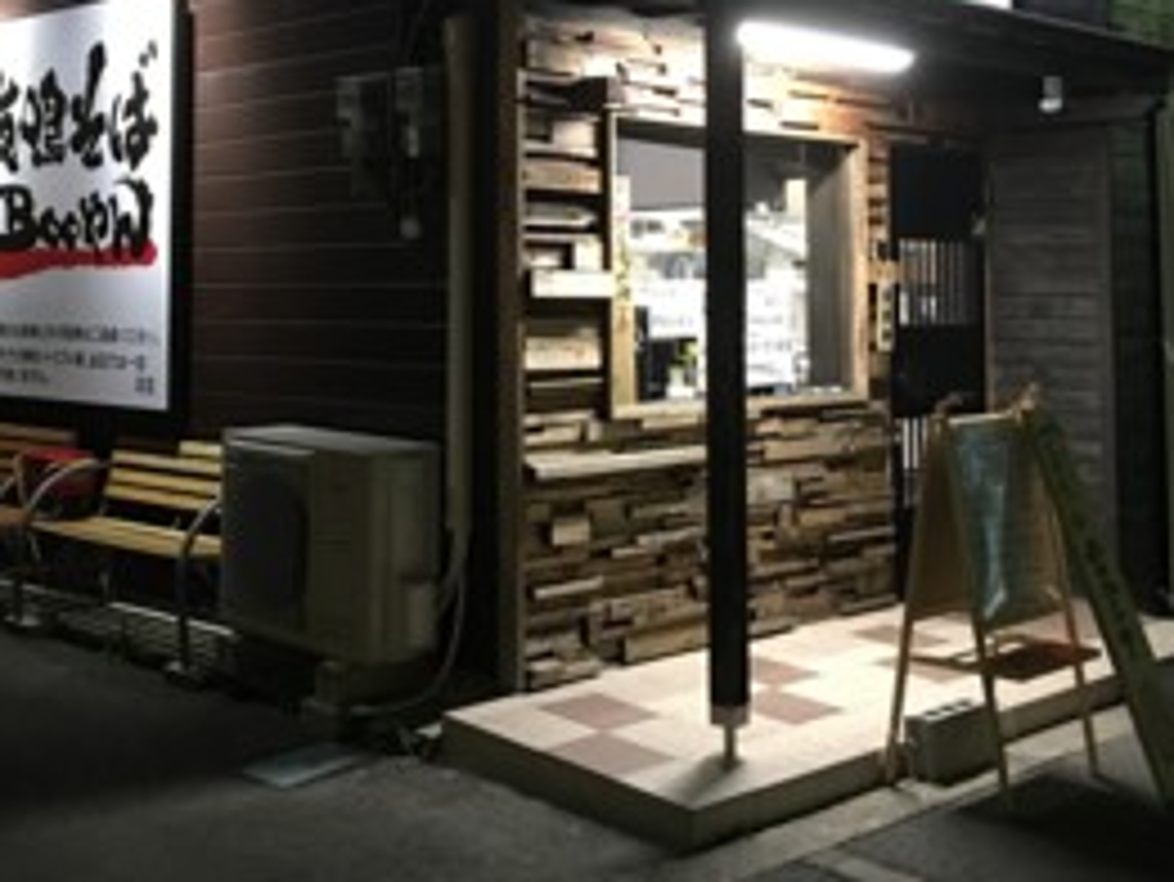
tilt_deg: +3.1
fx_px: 1697
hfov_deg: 37.9
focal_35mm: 50
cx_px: 427
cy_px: 202
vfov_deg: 28.6
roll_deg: -0.4
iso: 100
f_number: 2.2
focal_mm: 4.15
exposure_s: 1/10
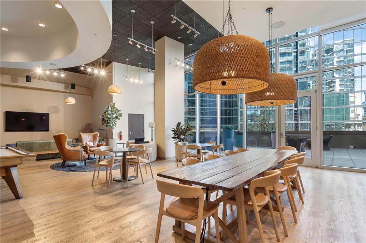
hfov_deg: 93.3
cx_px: 183
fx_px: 173
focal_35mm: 17
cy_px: 122
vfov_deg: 70.3
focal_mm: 17
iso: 640
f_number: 8
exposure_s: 1/10
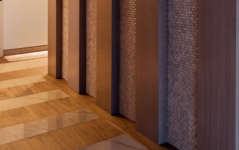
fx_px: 332
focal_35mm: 51
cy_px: -12
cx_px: 281
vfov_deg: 23.9
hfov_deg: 33.0
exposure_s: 1/6
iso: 500
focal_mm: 16
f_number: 8
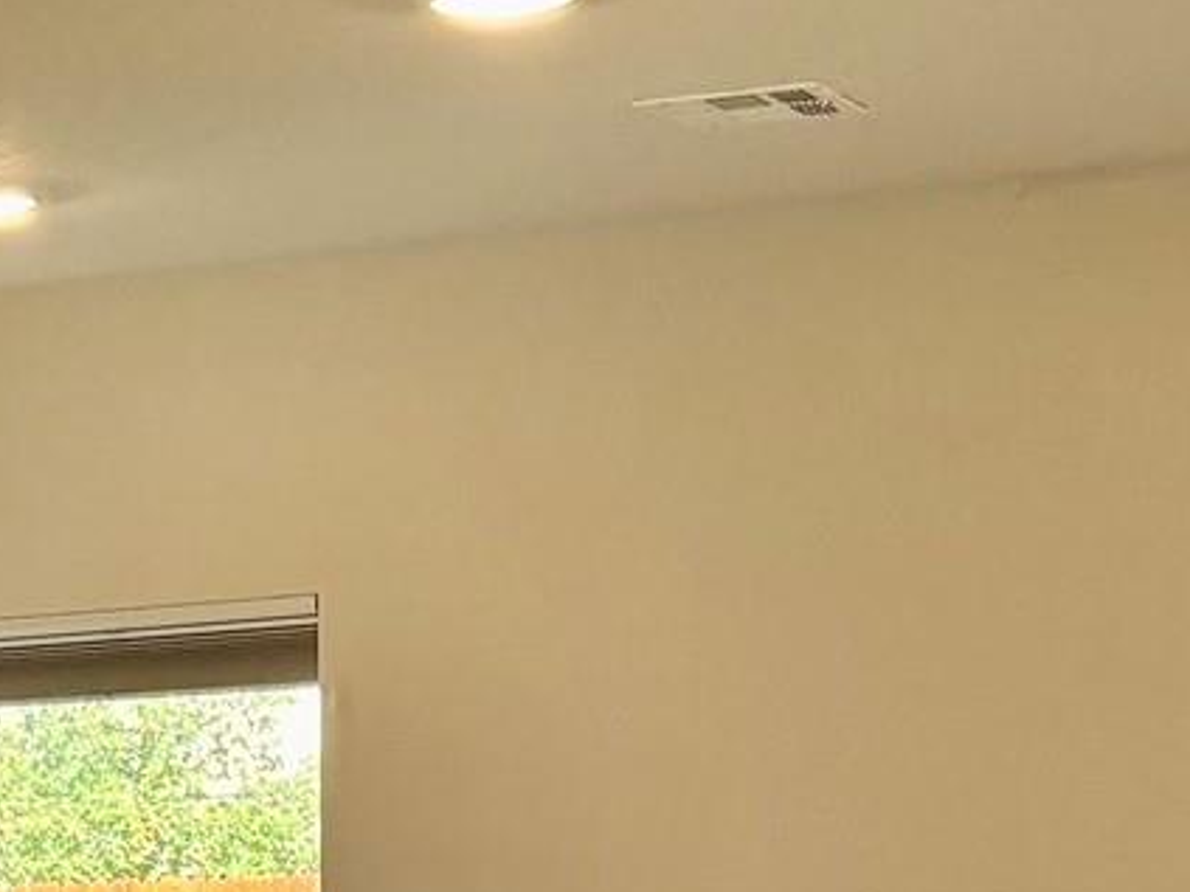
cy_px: 1697
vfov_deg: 10.9
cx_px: -65
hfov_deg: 15.3
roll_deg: +2.7
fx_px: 4330
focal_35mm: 126
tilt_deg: -9.6
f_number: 1.6
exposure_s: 1/143
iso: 125
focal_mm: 5.96
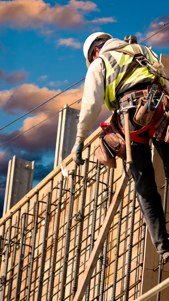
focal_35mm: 260
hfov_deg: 4.7
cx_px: 94
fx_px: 2068
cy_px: 151
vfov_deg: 8.3
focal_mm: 165
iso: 220
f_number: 5.3
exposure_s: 1/500
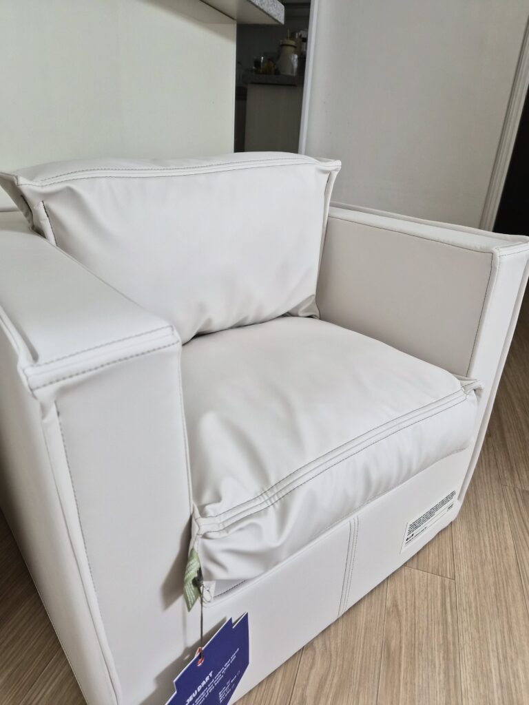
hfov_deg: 58.9
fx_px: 469
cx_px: 264
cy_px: 352
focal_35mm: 23
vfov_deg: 73.9
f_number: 1.8
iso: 320
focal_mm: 5.4
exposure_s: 1/120
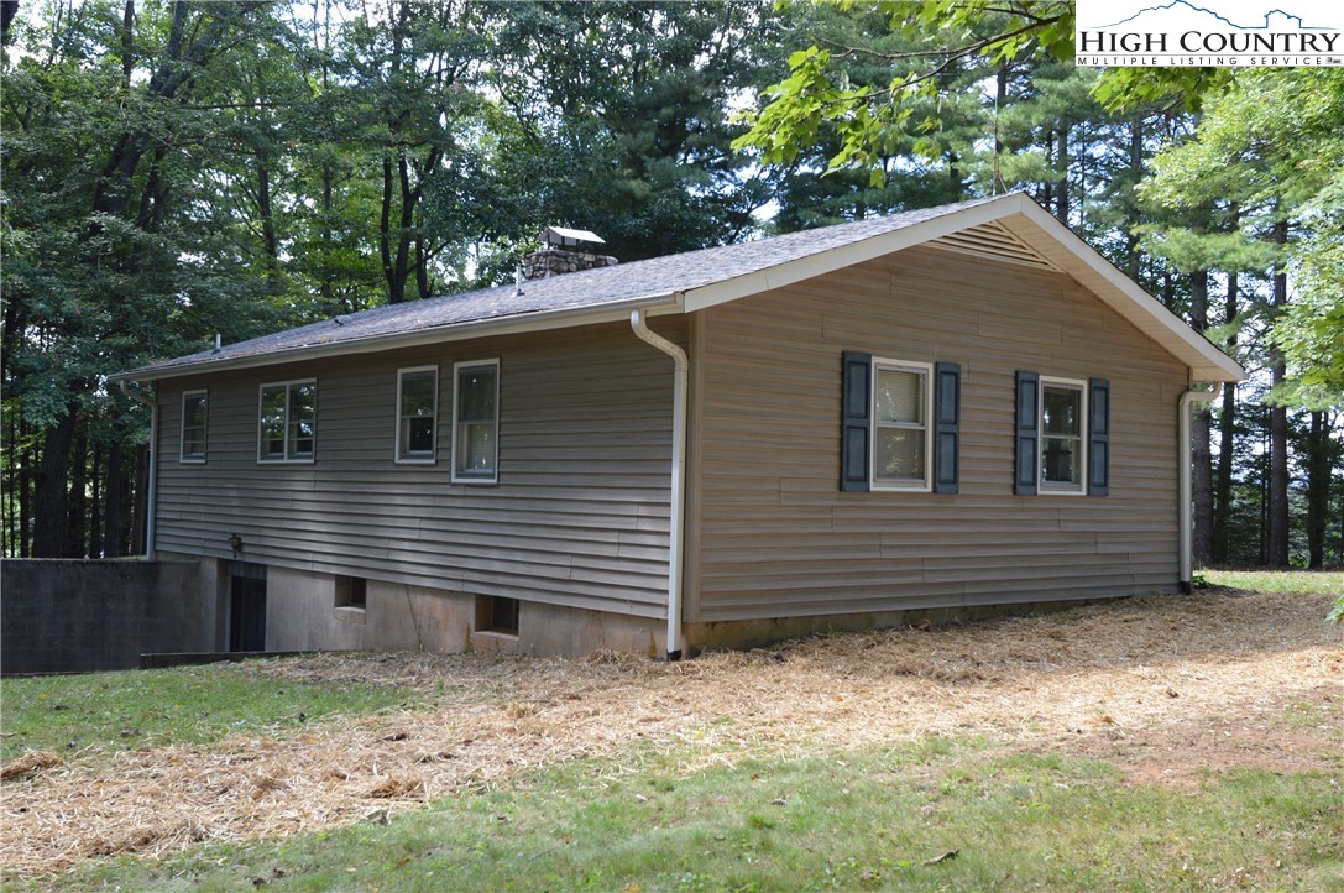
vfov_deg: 36.8
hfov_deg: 53.2
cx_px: 672
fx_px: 1342
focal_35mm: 36
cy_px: 446
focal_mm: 24
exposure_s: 1/125
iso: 400
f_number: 5.6
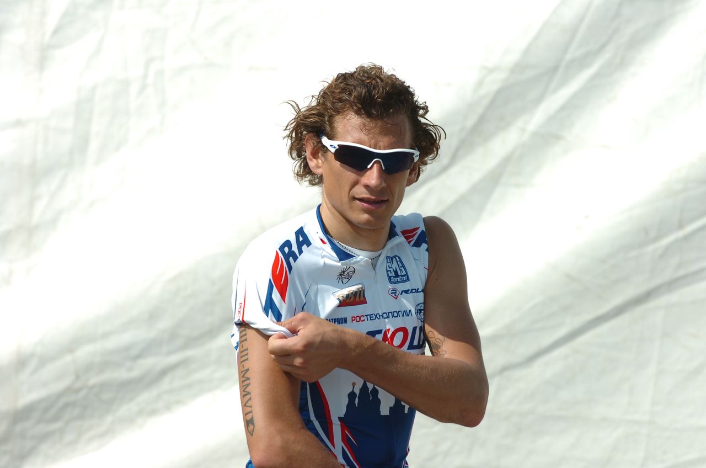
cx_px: 353
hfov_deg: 9.2
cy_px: 234
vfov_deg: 6.1
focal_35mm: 225
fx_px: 4404
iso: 200
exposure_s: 1/1000
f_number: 6.7
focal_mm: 150
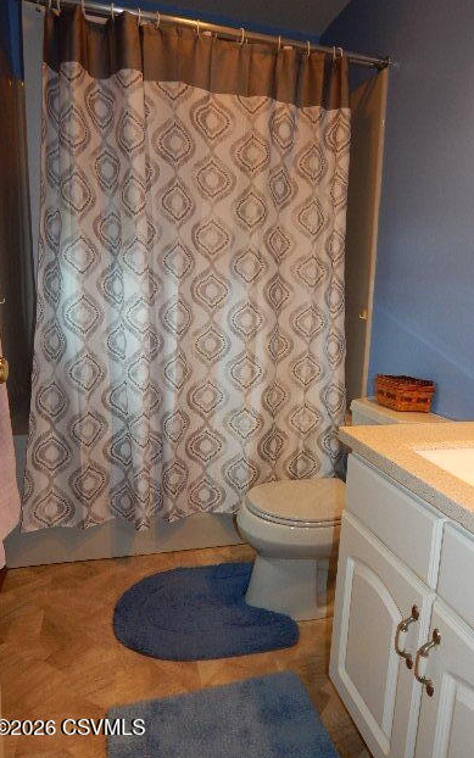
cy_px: 372
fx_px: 496
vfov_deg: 74.8
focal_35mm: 24
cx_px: 280
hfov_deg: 50.8
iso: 200
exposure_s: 1/30
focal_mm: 4
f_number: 3
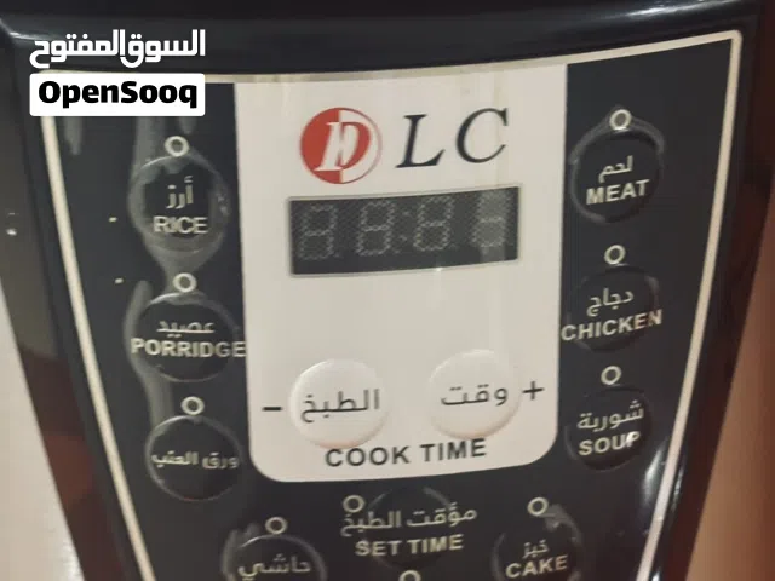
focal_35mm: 52
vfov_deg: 28.0
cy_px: 290
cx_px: 388
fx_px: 1164
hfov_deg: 36.8
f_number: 1.6
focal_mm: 5.96
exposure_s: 1/25
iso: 320
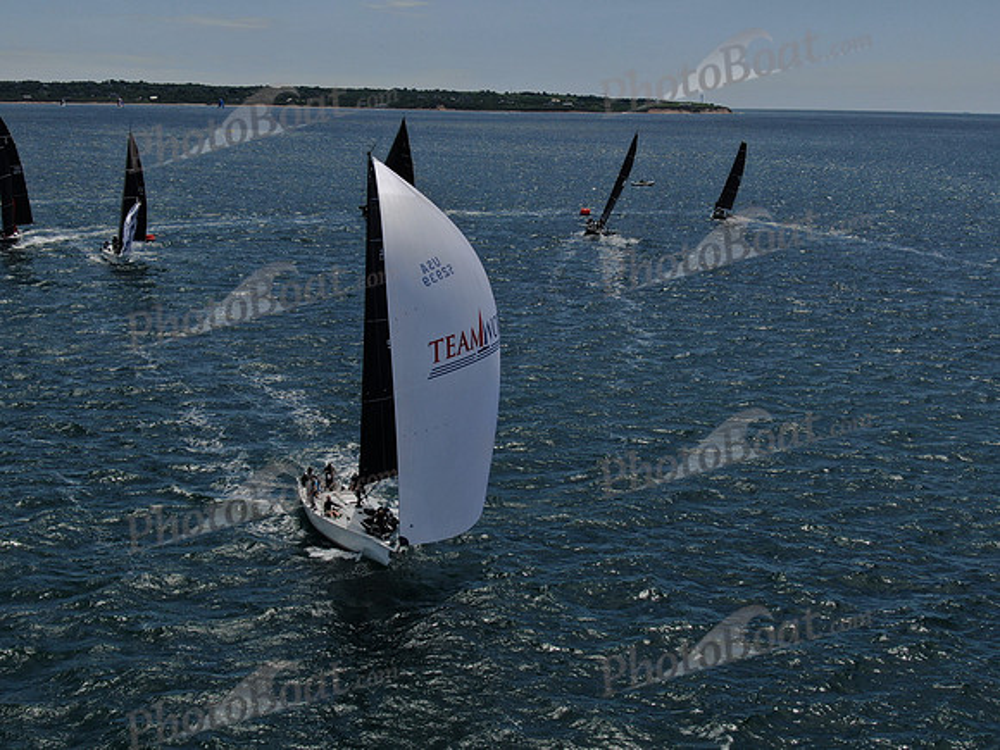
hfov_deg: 39.7
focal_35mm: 48
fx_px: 1387
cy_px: 375
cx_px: 500
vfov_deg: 30.3
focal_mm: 8.6
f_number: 3.8
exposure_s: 1/2000
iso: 100
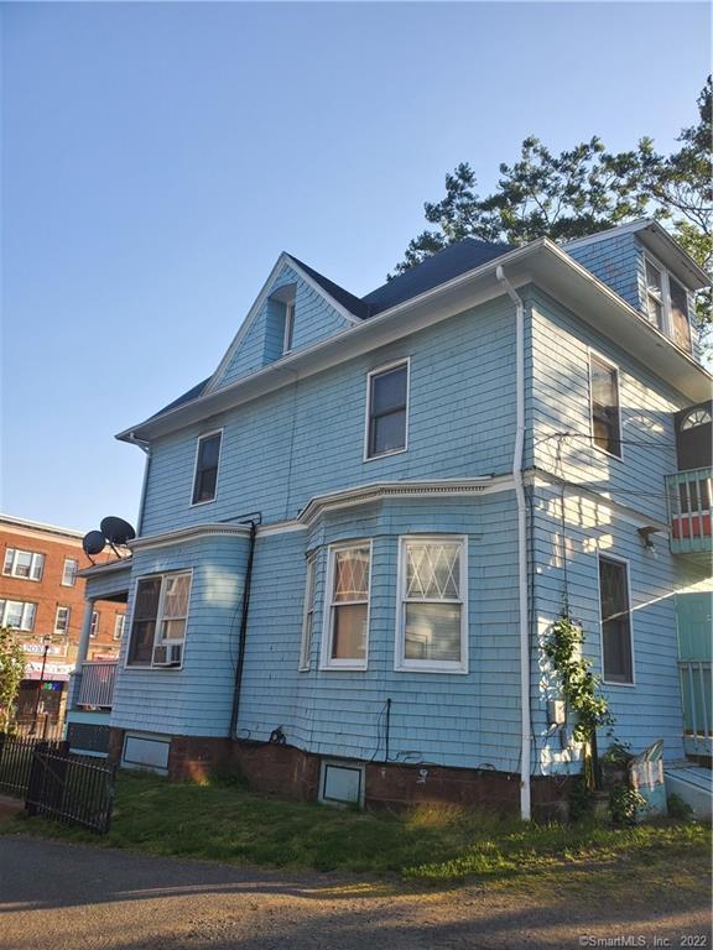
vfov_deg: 67.3
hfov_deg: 53.1
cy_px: 475
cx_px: 356
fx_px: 714
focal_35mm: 26
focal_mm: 4.3
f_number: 2.4
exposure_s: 1/526
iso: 50
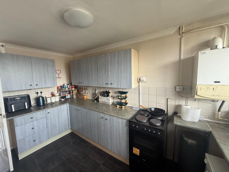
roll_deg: +1.4
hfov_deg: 102.1
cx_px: 114
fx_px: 93
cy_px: 86
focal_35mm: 14
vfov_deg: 85.7
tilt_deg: -5.8
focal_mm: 2.22
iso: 160
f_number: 2.2
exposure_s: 1/99
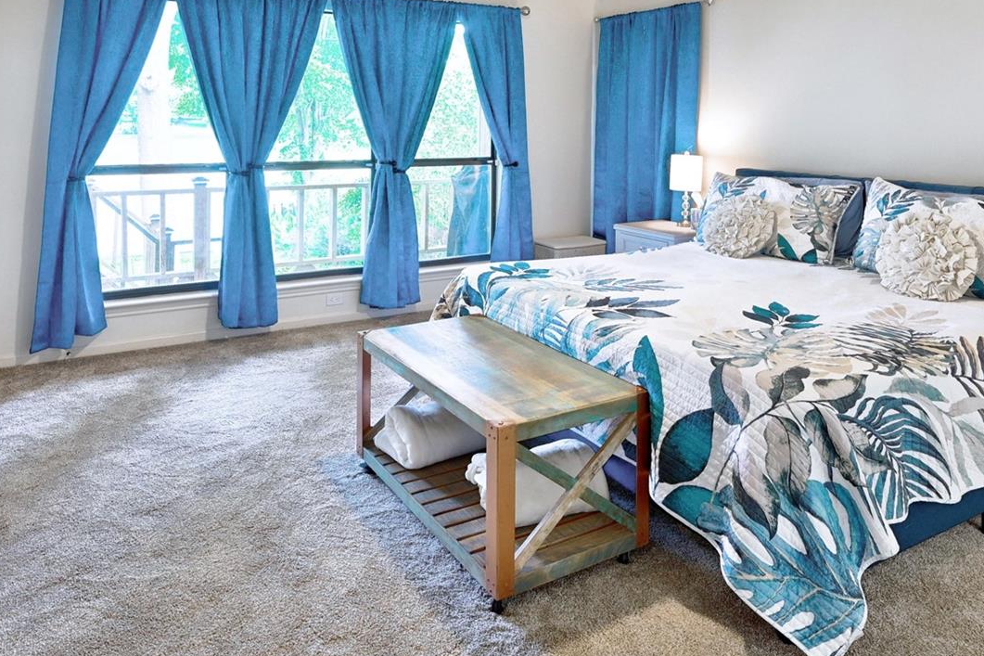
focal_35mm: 27
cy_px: 120
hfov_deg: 67.3
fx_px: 738
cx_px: 464
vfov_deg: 45.2
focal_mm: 14
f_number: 8
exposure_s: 1/6
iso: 400
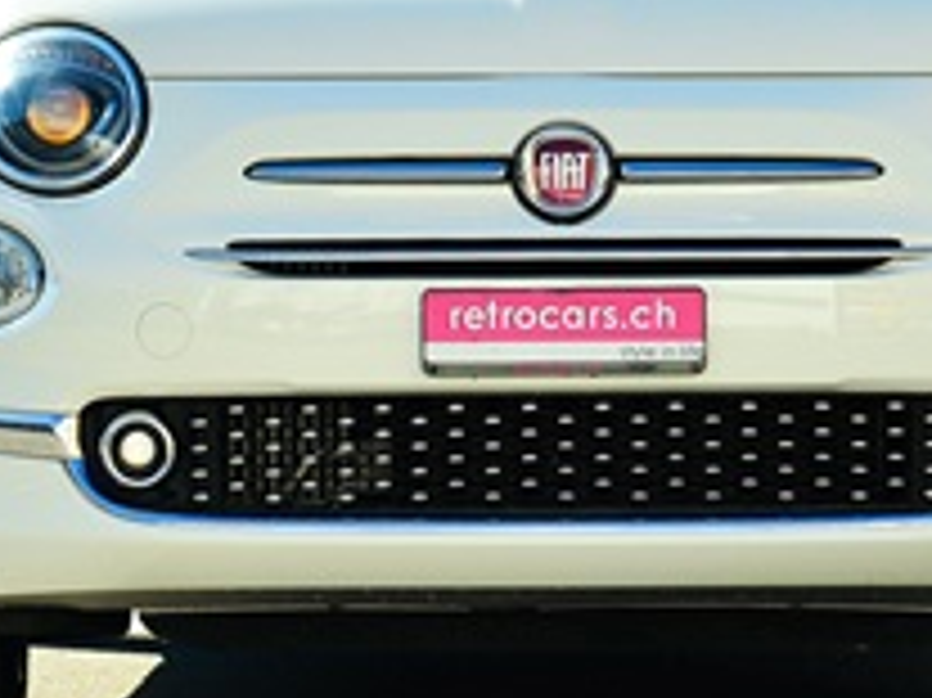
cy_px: -335
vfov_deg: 3.9
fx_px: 10198
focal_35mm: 379
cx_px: 509
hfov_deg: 5.2
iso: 100
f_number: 6.3
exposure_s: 1/250
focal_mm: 85
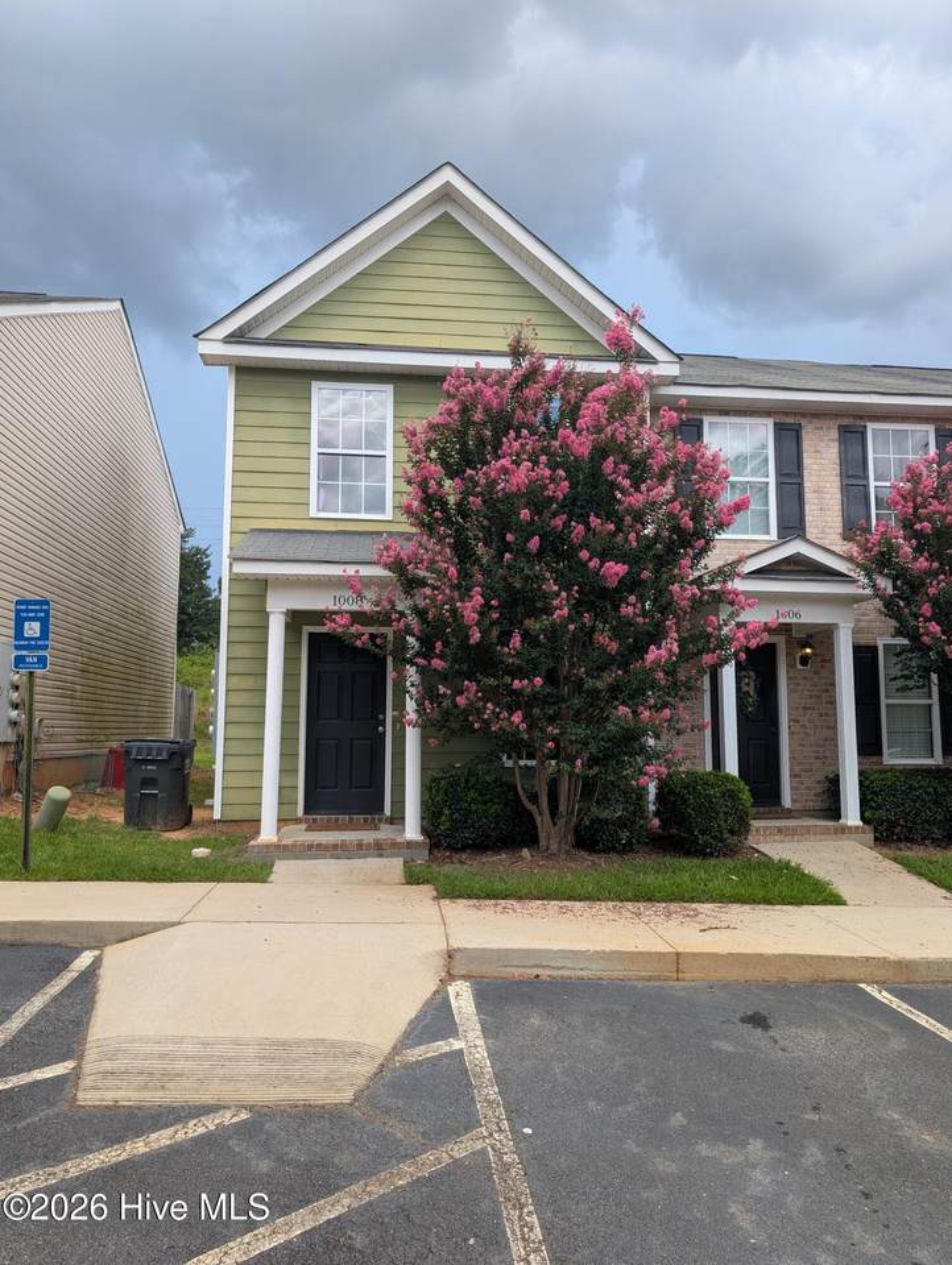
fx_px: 878
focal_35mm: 24
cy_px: 632
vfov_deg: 71.5
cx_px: 476
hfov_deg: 56.9
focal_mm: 6.9
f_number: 1.68
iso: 21
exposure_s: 1/338
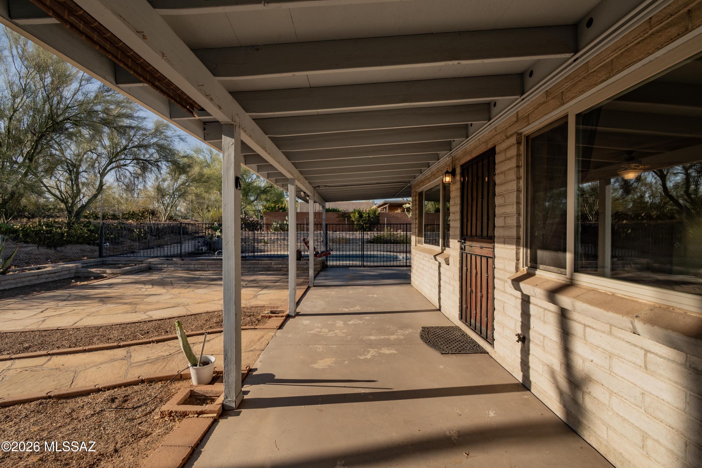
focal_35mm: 15
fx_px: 292
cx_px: 351
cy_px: 234
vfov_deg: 77.3
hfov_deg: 100.4
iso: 100
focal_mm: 10
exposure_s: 1/80
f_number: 13
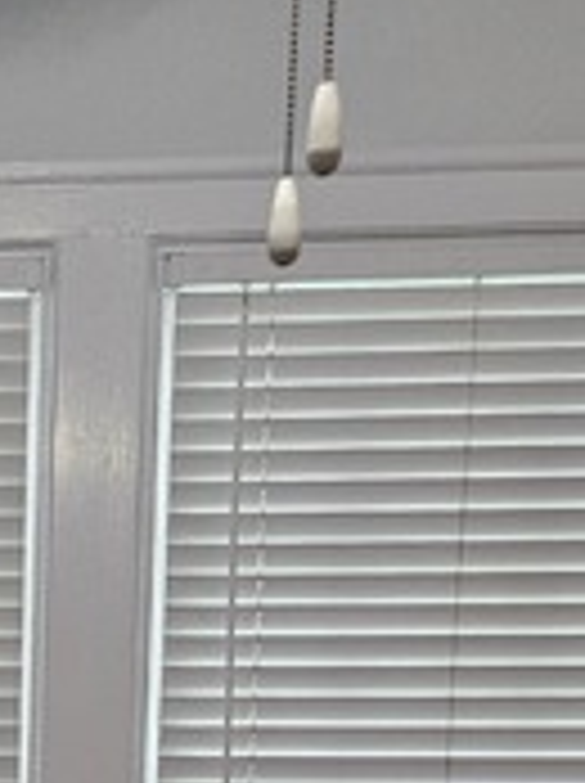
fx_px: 2078
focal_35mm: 92
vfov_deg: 19.3
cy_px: 1080
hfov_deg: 14.9
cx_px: -286
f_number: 1.8
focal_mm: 5
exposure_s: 1/120
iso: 640
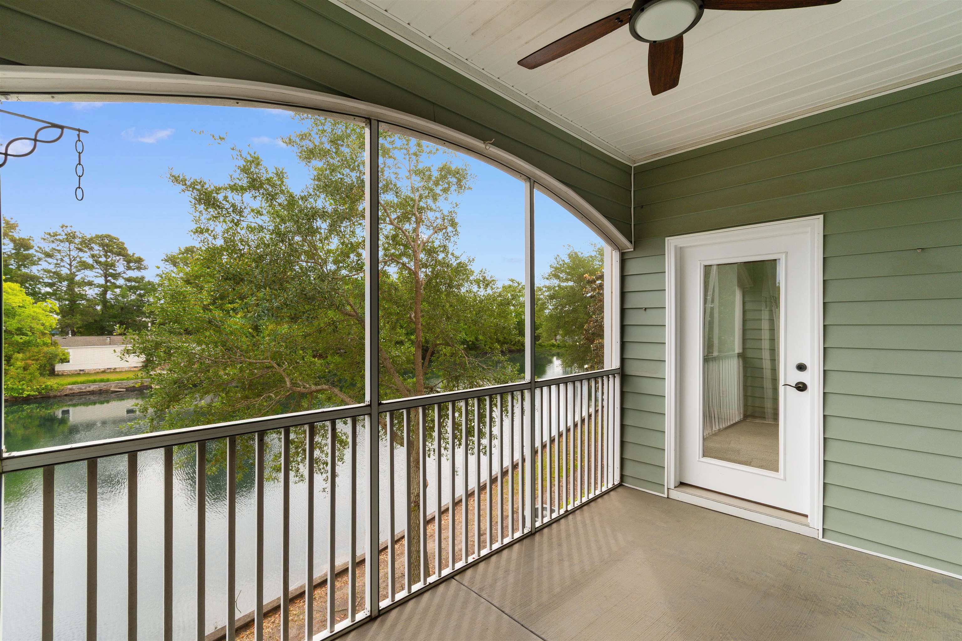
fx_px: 401
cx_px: 481
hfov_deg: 100.4
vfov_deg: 77.3
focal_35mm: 15
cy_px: 320
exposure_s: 1/125
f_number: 5.6
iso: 100
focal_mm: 10
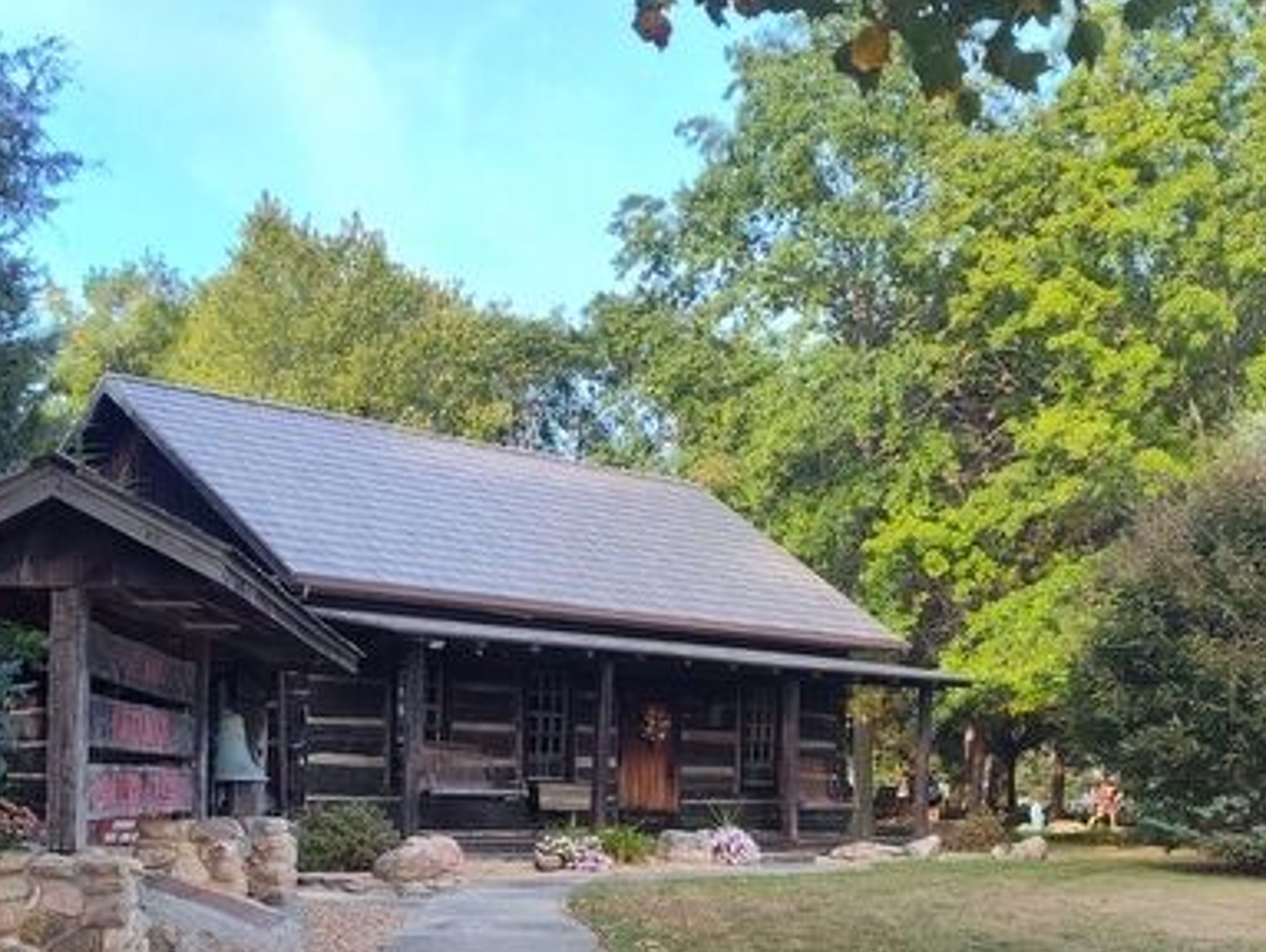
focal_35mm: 48
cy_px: 754
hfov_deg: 39.6
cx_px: 588
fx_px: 1757
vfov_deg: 29.7
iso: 100
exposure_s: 1/315
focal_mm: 5.56
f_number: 1.8
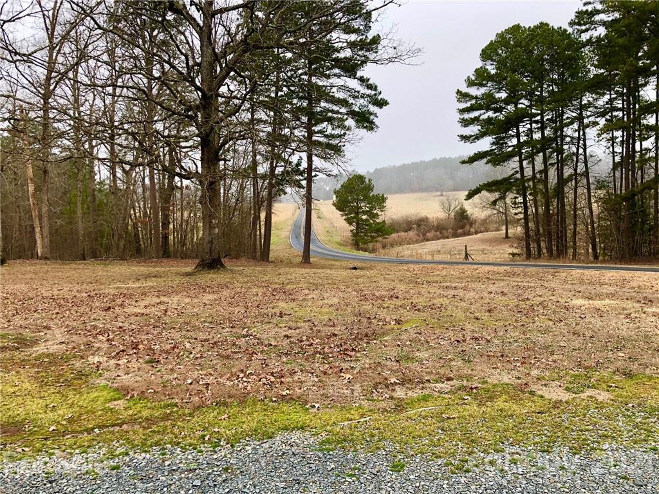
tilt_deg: -2.4
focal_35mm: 28
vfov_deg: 49.7
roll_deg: +0.5
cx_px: 330
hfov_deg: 63.4
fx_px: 533
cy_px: 247
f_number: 1.8
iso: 20
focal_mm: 4
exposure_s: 1/289
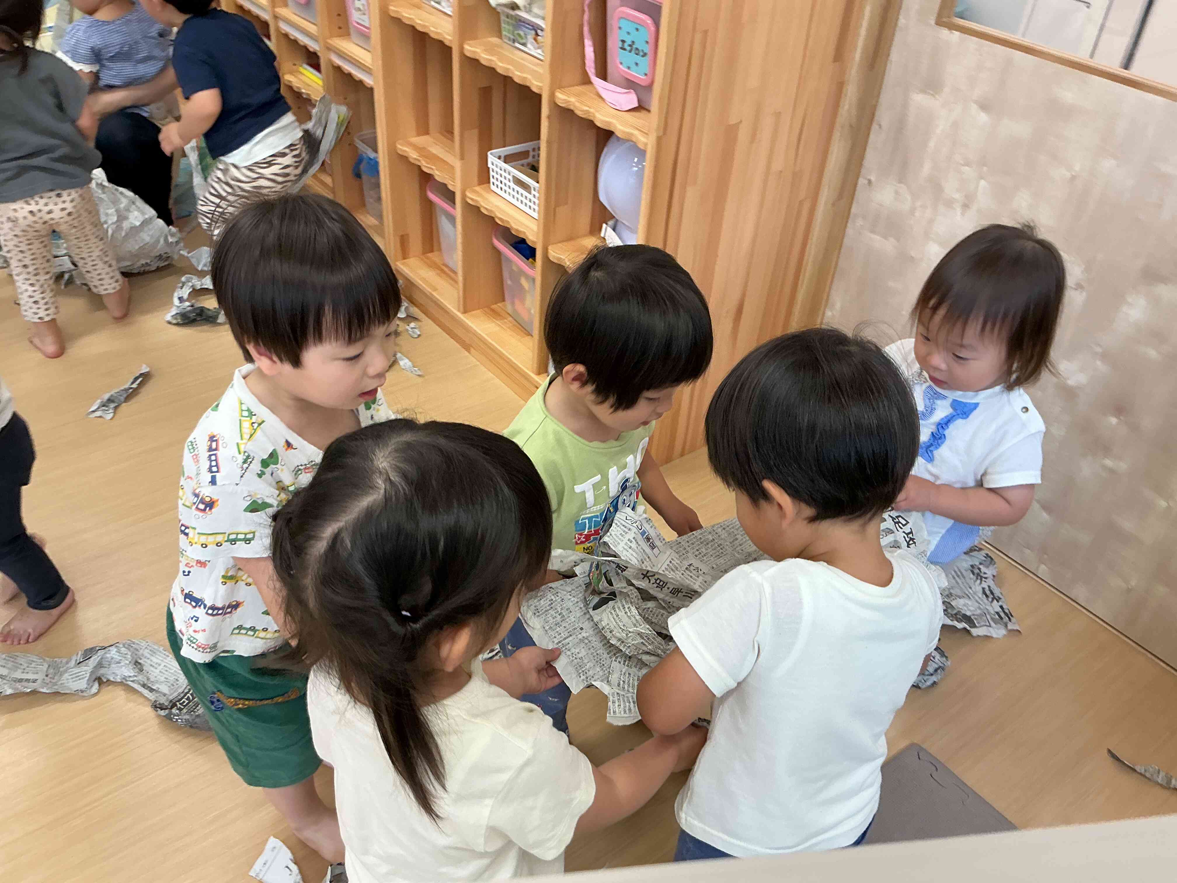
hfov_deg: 61.7
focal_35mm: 29
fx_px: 986
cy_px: 442
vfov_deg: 48.2
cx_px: 588
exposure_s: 1/60
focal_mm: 3
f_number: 1.8
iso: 50
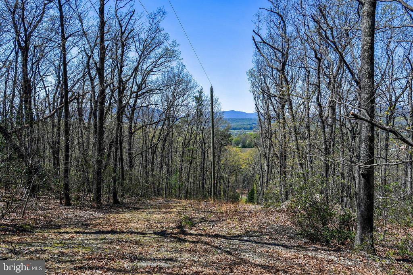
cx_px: 206
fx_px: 344
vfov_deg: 43.6
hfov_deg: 61.9
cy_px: 138
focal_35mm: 30
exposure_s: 1/320
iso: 100
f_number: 9
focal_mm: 20
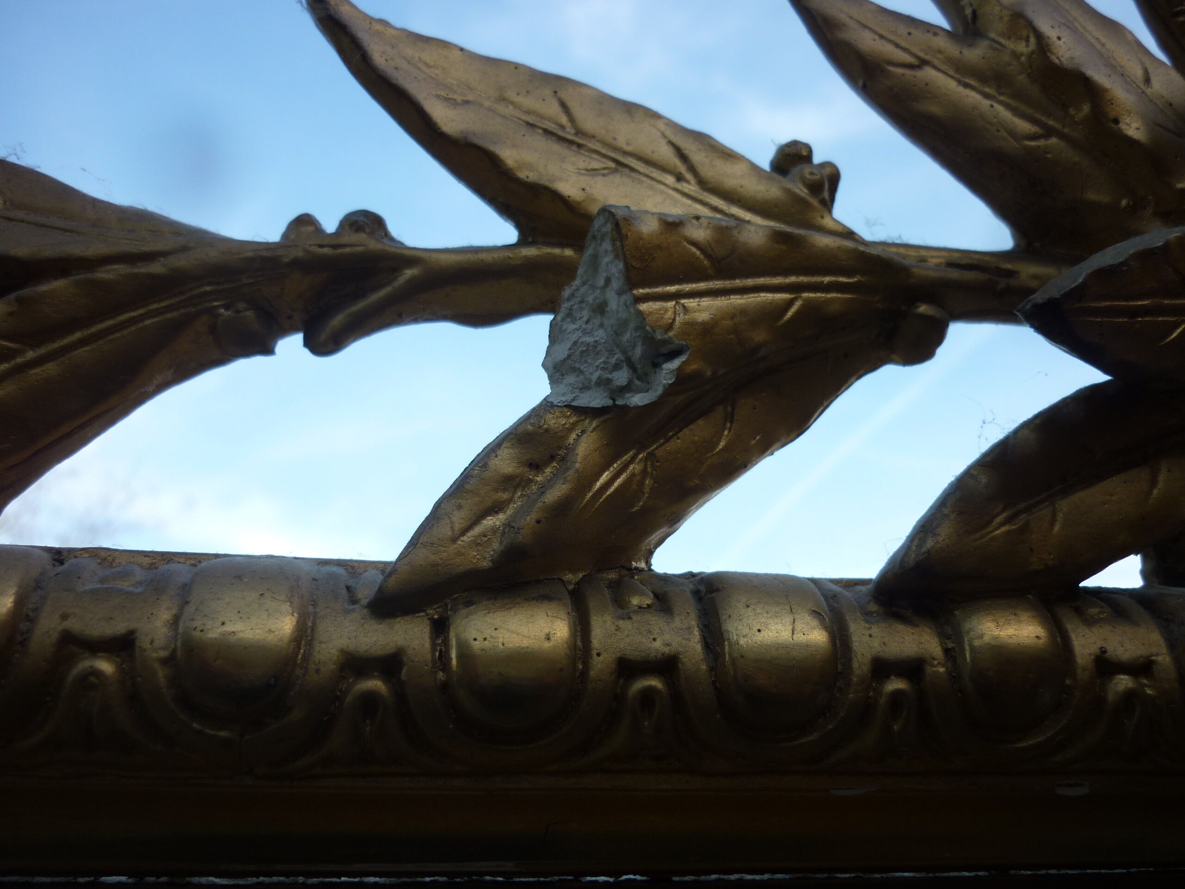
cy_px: 444
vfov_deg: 42.9
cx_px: 592
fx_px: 1130
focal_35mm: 33
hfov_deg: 55.4
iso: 80
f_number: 2.8
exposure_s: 1/400
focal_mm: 5.5
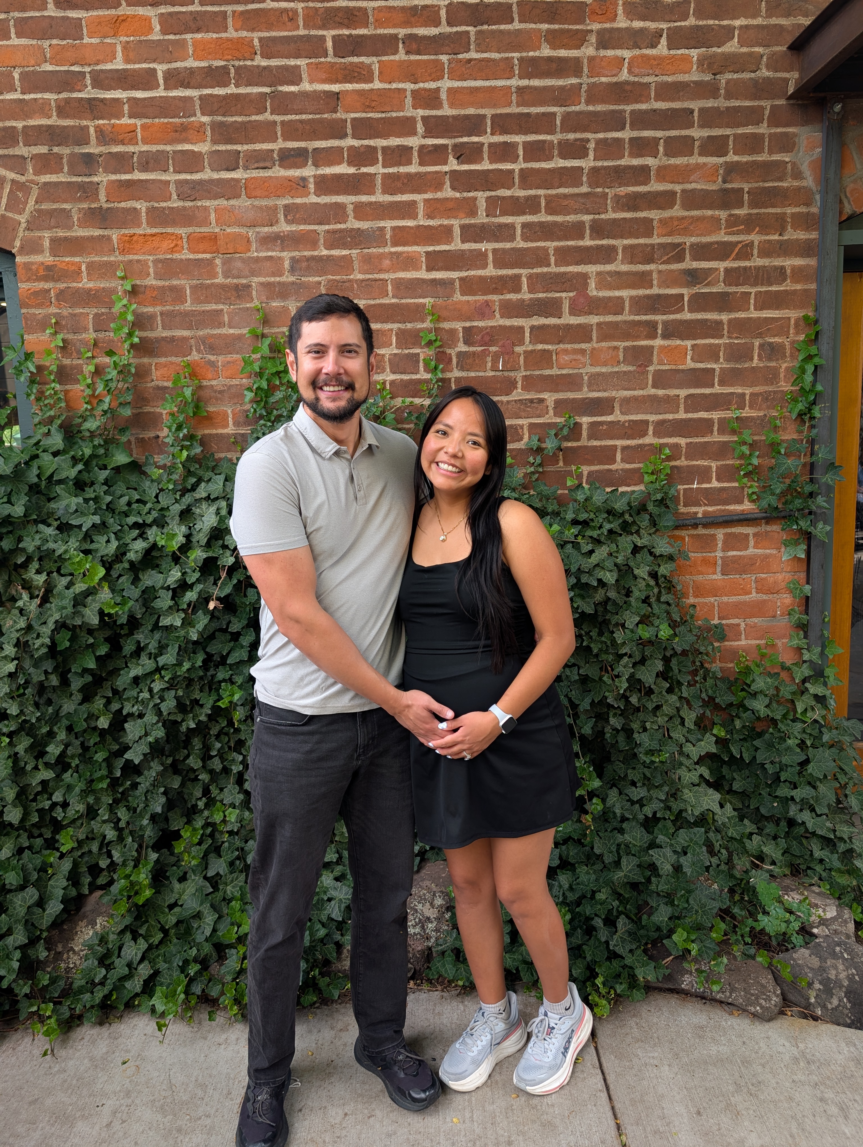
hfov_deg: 56.9
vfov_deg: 71.5
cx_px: 432
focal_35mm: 24
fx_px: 796
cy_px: 574
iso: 23
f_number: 1.68
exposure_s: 1/84.7
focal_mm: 6.9
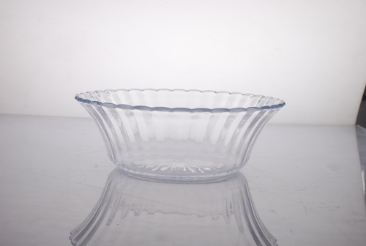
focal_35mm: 72
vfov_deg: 19.0
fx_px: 734
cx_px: 183
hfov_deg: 28.0
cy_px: 123
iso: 100
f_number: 11
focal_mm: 48
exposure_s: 1/125
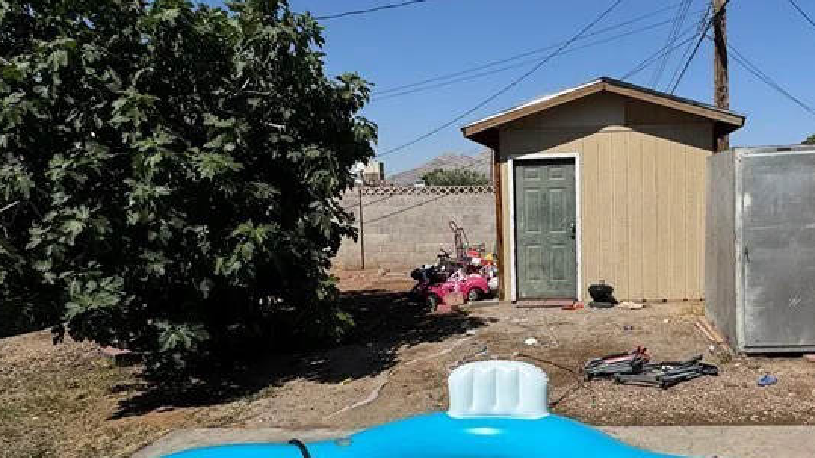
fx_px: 627
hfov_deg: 64.3
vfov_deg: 40.0
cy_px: 277
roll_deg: +1.2
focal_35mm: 29
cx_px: 547
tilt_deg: -5.3
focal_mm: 2.22
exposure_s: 1/3906
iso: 40
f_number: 2.2
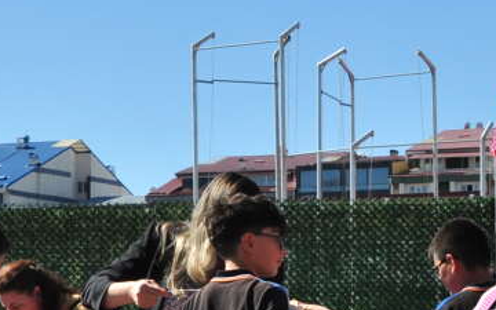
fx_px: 2055
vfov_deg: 8.6
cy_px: 218
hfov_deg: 13.7
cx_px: 398
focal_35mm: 152
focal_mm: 28
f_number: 13
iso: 400
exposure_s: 1/640
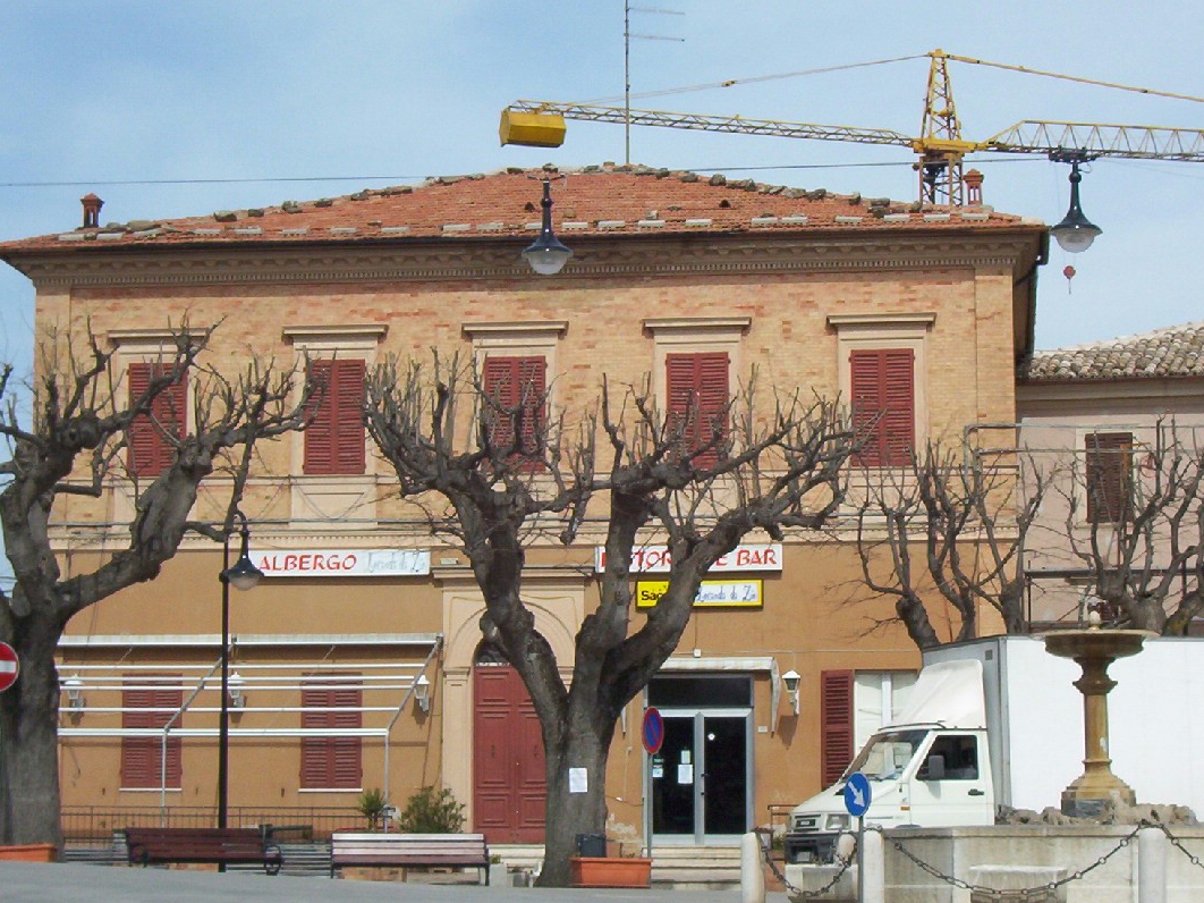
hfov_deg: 22.5
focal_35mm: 87
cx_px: 612
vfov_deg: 17.0
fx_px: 3025
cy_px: 430
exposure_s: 1/471
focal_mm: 12.09
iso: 100
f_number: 7.44
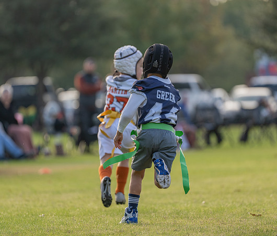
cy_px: 116
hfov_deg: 6.9
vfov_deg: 5.8
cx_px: 130
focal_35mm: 275
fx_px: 2306
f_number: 2.8
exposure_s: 1/1000
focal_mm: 200
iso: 200
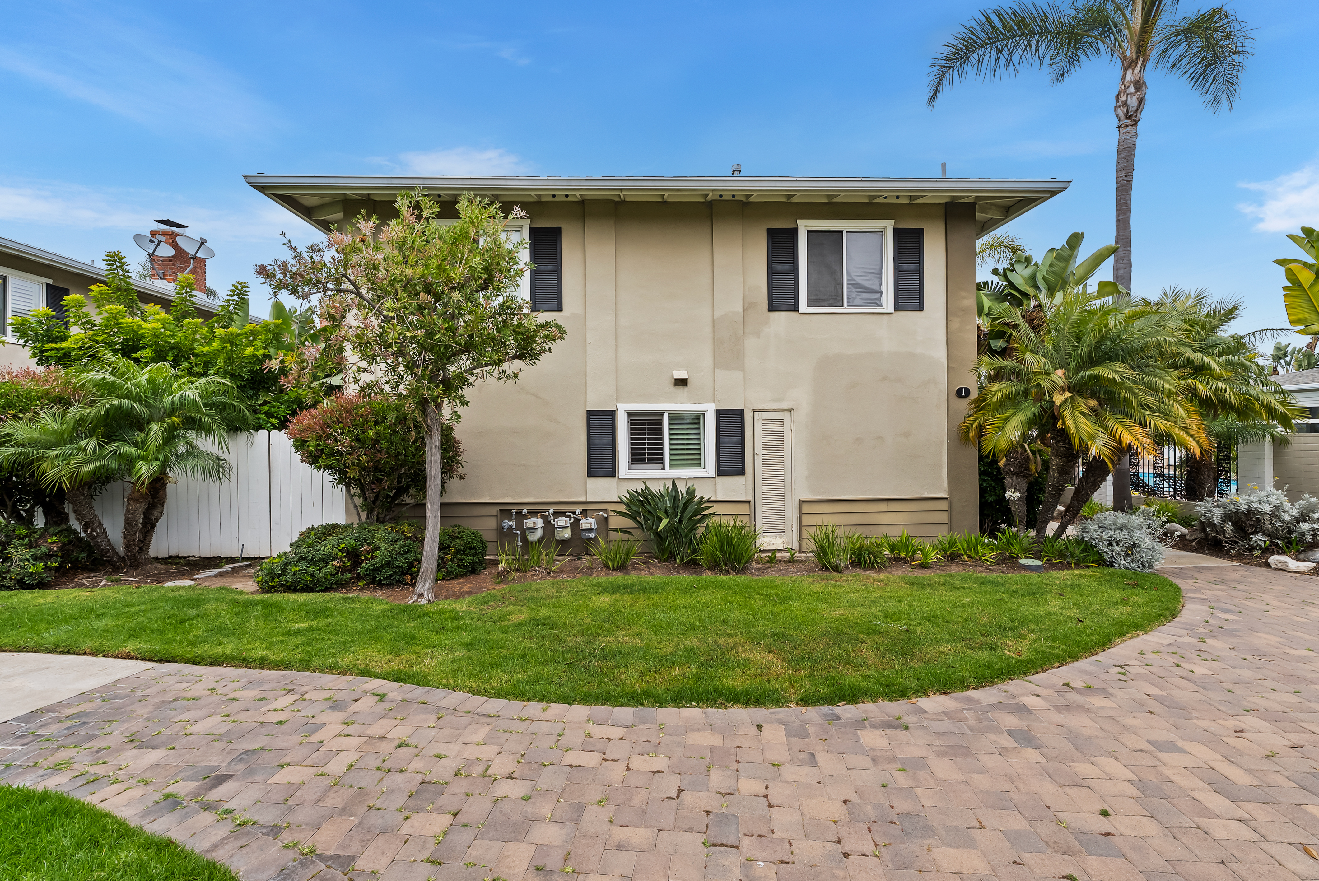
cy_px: 440
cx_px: 660
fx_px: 587
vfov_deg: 73.8
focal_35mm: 16
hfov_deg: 96.7
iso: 100
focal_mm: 16
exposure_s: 1/250
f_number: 8
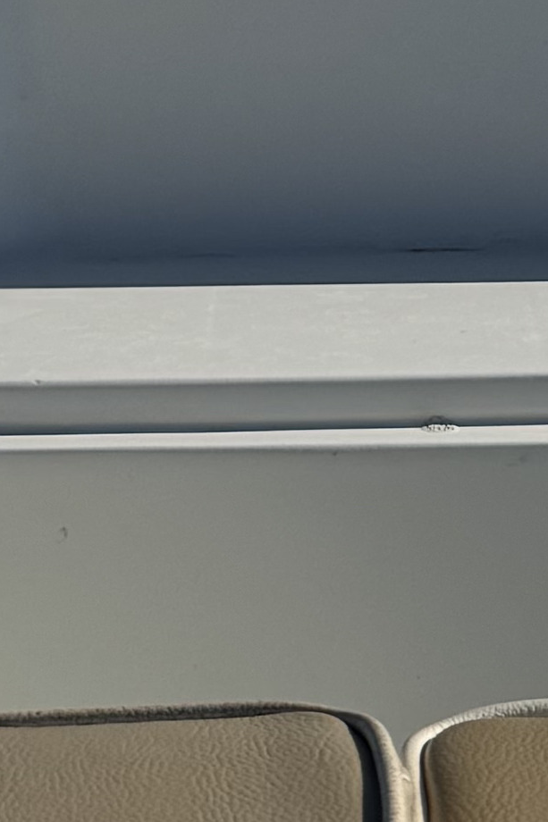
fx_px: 3540
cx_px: 409
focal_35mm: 155
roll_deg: +1.3
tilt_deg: -10.6
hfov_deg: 8.8
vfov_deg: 12.9
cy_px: -170
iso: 80
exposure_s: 1/10417
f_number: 1.78
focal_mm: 6.76
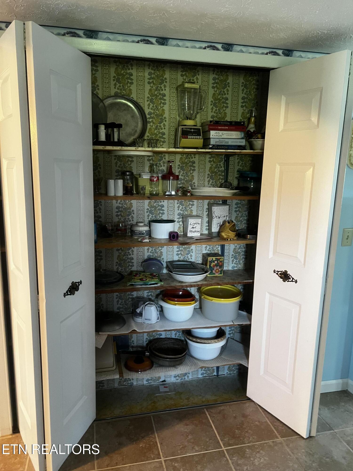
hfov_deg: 53.1
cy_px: 236
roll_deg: +0.6
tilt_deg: -10.0
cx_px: 176
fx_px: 354
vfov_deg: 67.3
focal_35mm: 26
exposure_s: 1/60
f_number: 1.5
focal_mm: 5.7
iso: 400
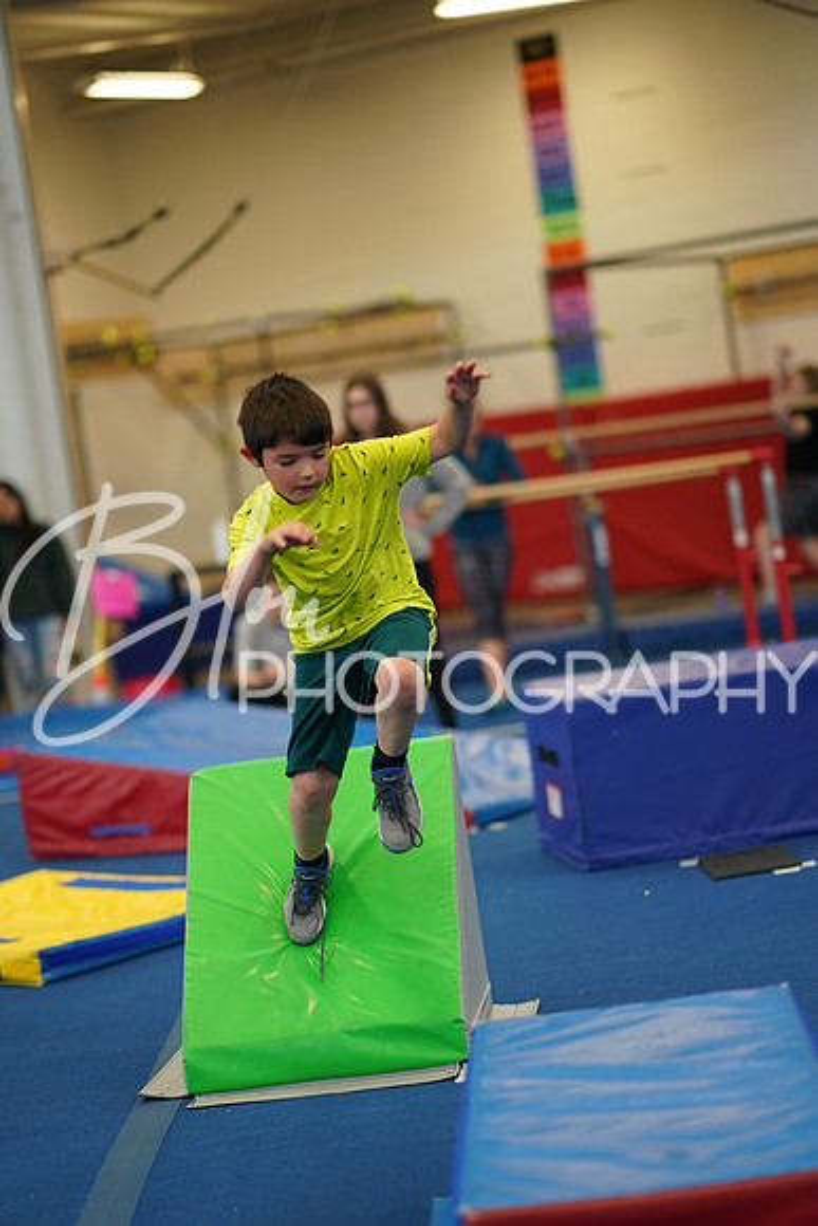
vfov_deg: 23.9
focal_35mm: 85
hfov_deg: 16.1
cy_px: 613
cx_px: 409
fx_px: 2895
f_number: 1.4
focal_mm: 85
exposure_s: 1/500
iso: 640
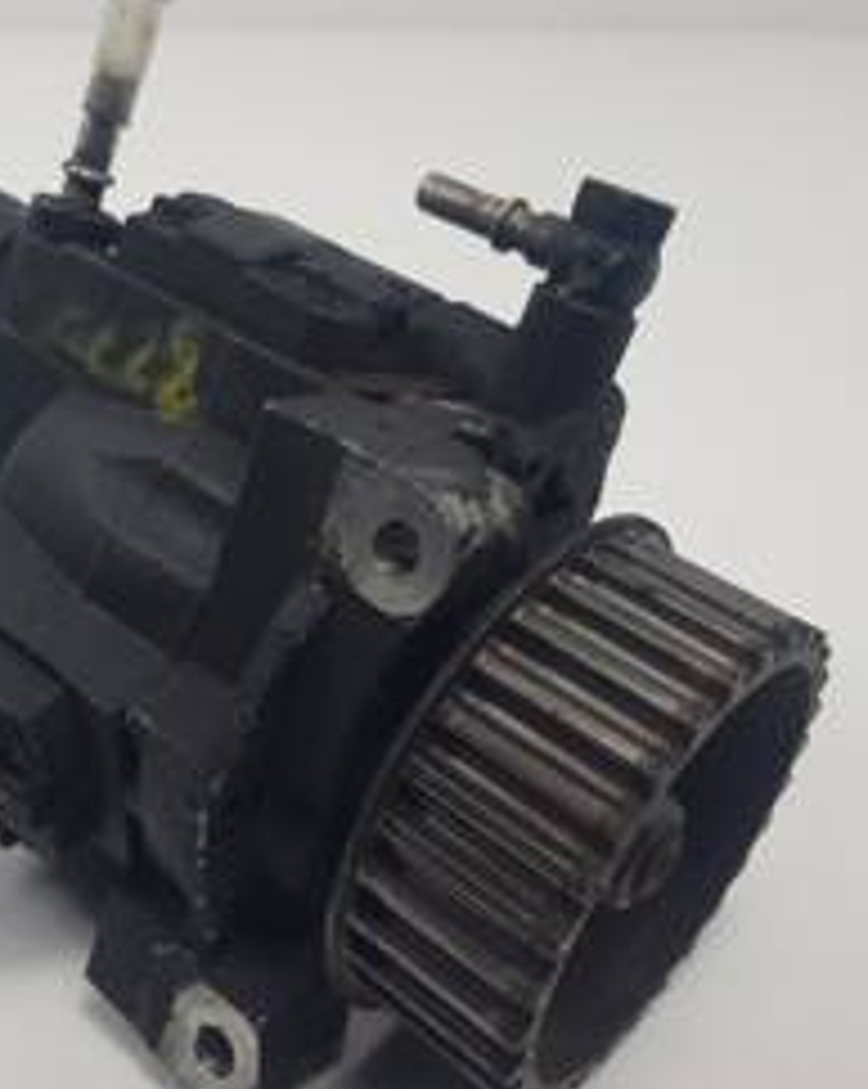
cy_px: 580
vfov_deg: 43.8
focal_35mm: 42
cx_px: 270
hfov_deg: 35.2
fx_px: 1351
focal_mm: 4.2
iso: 40
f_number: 1.7
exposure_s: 1/362
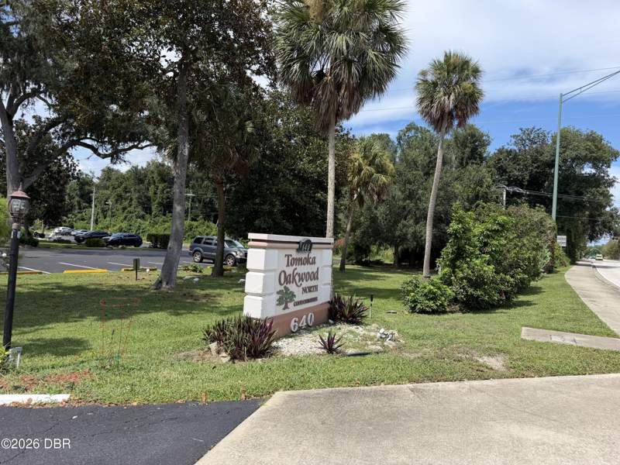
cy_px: 232
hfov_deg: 71.6
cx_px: 310
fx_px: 430
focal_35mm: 24
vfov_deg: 56.8
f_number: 1.78
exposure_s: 1/3279
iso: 80
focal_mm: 6.76
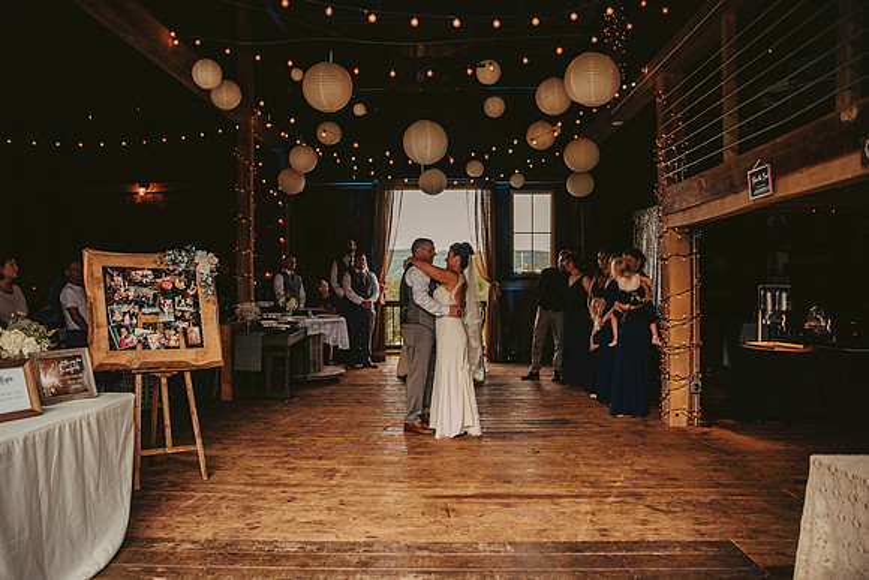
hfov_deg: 65.5
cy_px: 290
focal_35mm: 28
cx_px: 434
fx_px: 676
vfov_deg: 46.4
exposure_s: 1/160
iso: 400
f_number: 2.8
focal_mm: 28
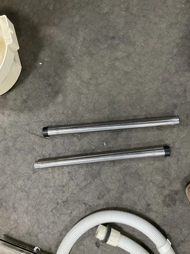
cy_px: 127
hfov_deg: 48.2
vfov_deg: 61.7
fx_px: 212
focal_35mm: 29
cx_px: 95
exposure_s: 1/40
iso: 250
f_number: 1.8
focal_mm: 3
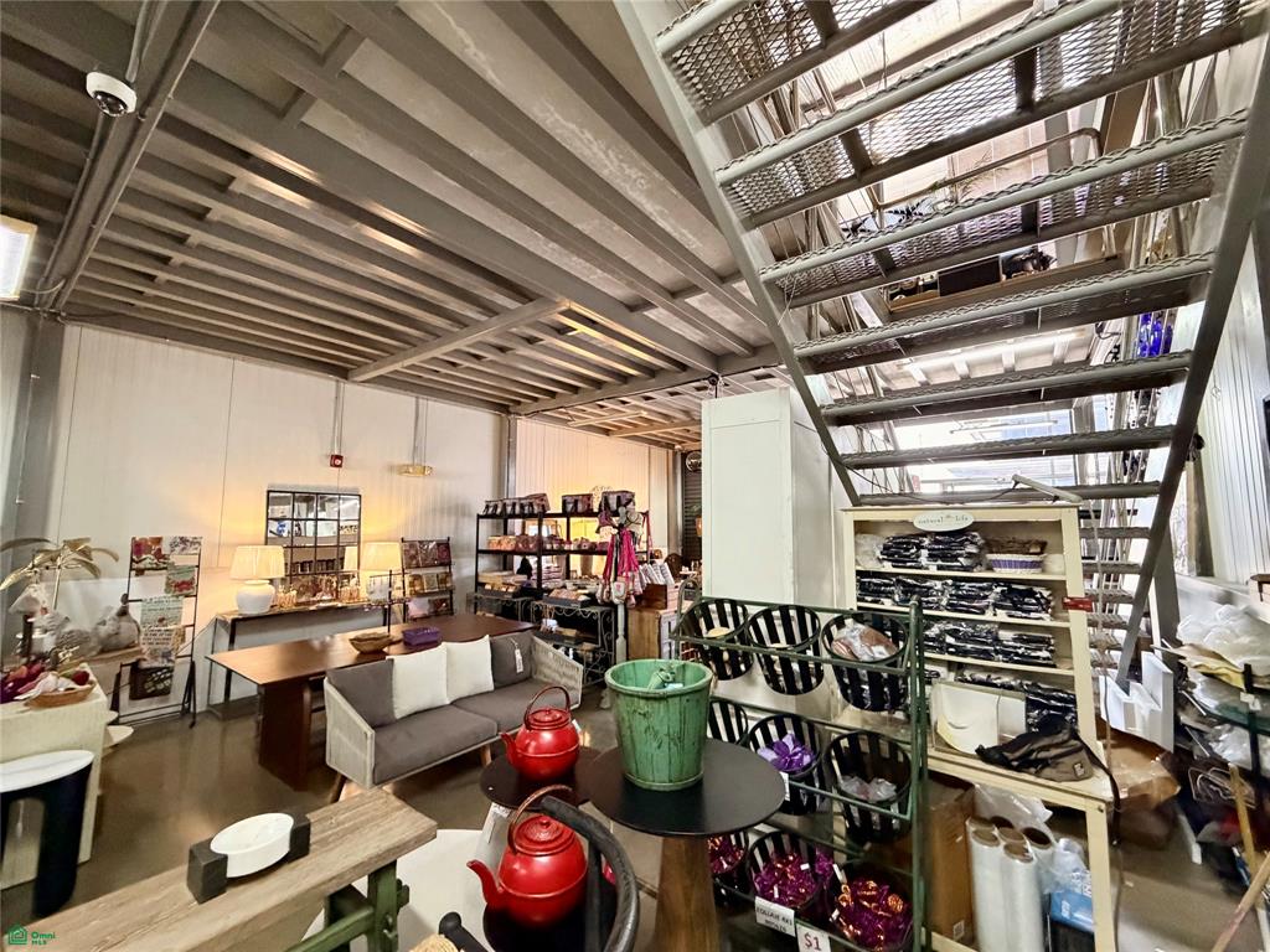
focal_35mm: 14
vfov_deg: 85.7
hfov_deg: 102.1
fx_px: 514
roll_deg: +0.0
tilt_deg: +6.6
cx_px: 635
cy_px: 476
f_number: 2.2
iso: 800
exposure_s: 1/60
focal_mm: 2.22
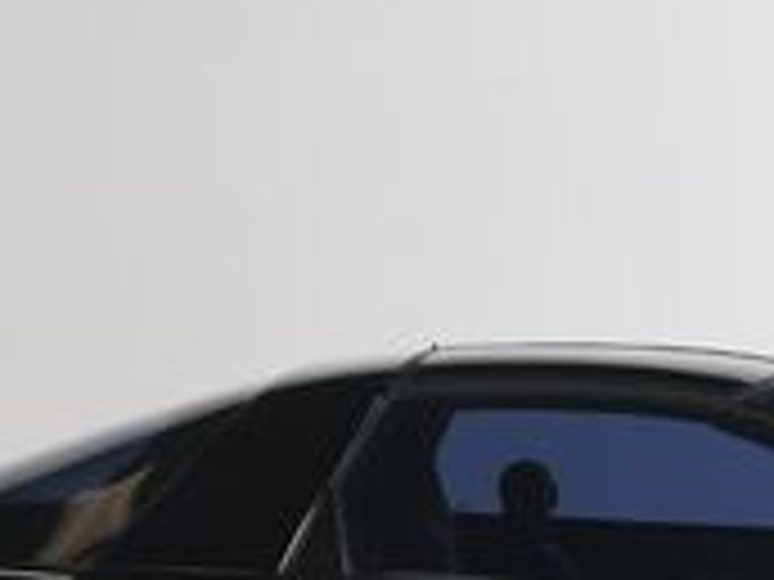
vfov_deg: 12.0
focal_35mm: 118
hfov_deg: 16.5
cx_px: 706
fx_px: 2638
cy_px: 854
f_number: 8
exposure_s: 1/160
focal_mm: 22
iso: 100
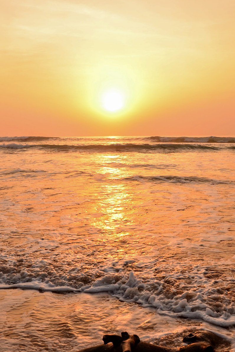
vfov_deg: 44.4
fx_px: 431
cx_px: 95
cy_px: 200
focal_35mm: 44
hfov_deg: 30.4
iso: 200
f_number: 7.1
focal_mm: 22
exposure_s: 1/250
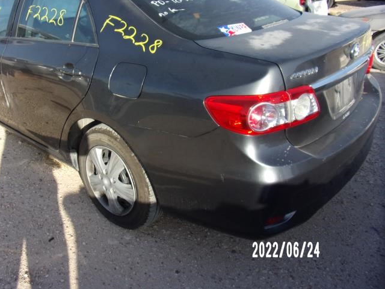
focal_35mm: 30
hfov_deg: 59.3
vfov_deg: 46.4
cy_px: 109
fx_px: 334
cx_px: 149
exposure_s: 1/600
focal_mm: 4.3
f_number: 3.3
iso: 80
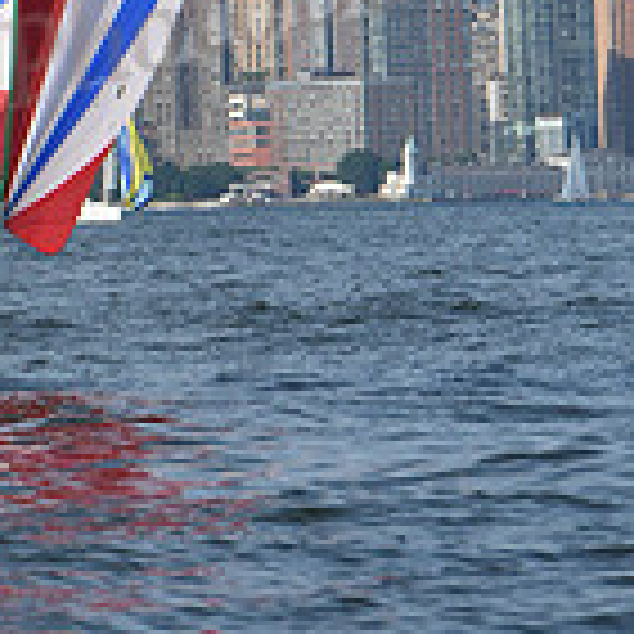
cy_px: -634
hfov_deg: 2.9
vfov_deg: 2.9
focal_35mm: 611
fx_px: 12661
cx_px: -232
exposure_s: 1/1250
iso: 250
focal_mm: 175
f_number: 8
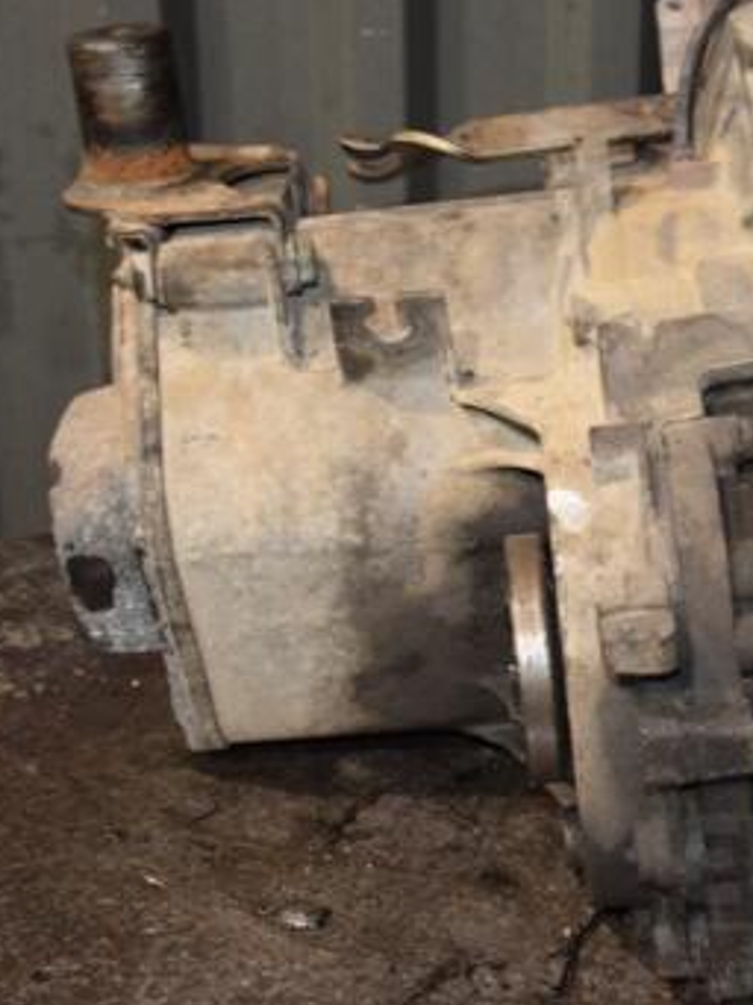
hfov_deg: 19.1
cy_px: 467
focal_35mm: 76
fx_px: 2207
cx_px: 627
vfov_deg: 25.7
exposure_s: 1/50
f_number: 4.2
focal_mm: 30
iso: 800
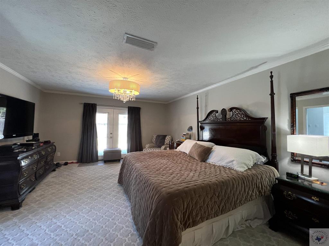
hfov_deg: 106.2
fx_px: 124
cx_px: 164
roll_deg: -1.2
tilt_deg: +1.0
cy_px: 123
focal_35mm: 13
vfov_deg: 89.9
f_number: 1.8
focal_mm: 1.57
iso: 160
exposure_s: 1/60
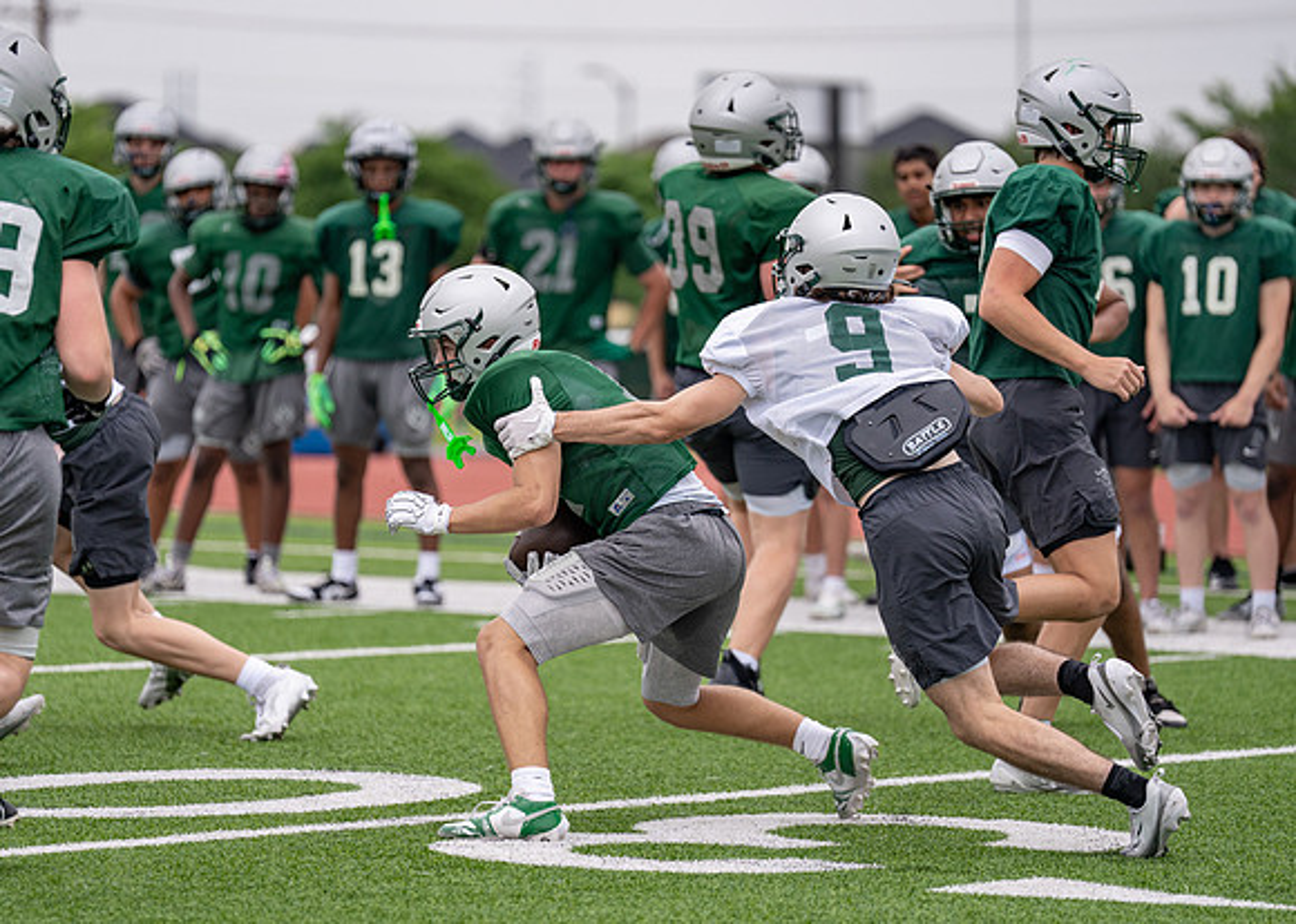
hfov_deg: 10.6
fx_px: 6997
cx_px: 583
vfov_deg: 7.6
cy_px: 451
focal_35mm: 190
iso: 200
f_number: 2.8
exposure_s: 1/2500
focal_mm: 176
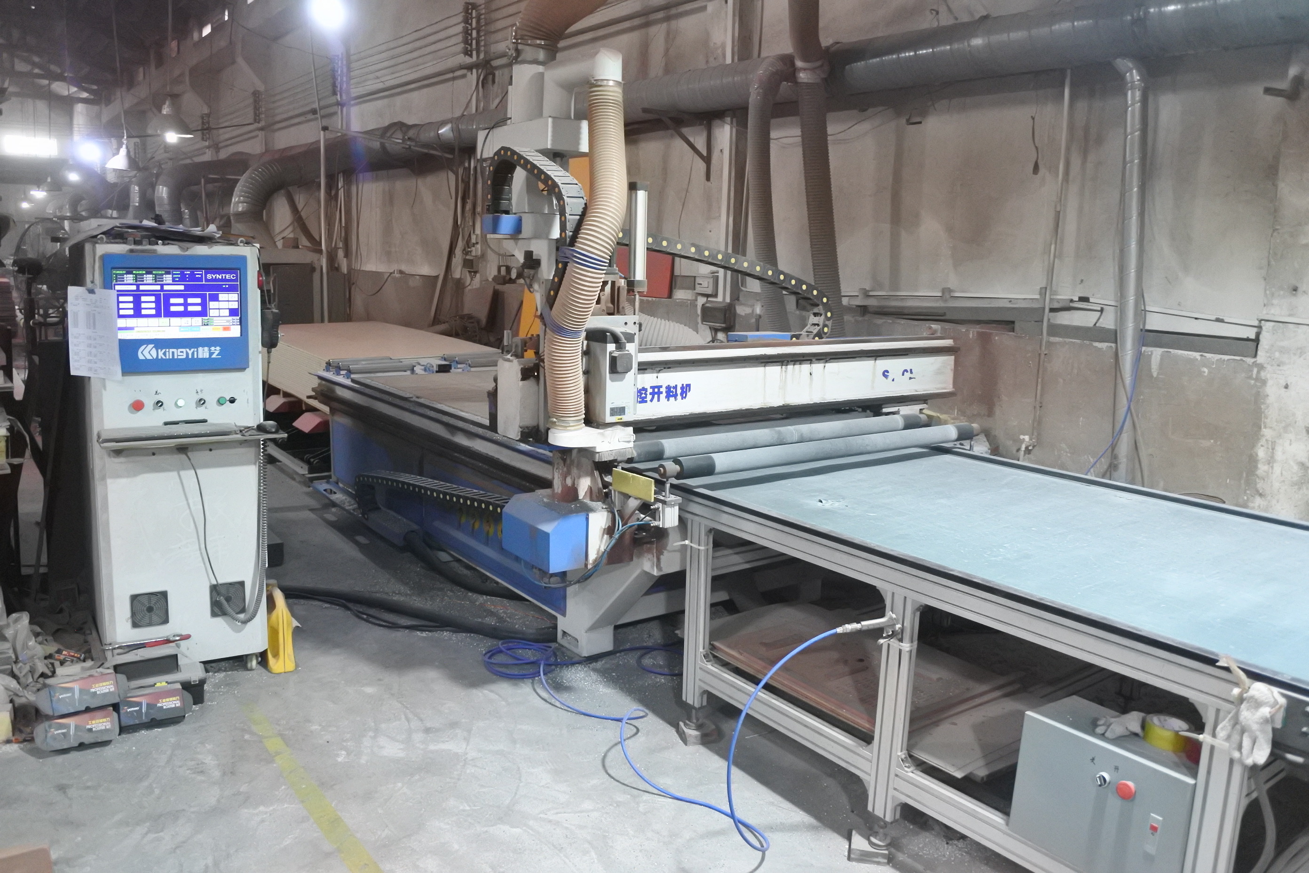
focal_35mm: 27
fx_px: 982
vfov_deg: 47.9
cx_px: 654
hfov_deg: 67.4
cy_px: 436
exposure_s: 1/60
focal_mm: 10
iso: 3200
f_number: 3.5
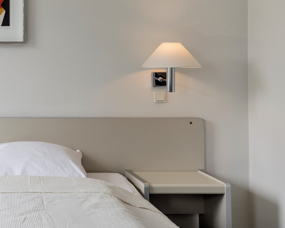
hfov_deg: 26.3
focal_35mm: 66
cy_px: 61
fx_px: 557
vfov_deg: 23.0
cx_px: -34
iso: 200
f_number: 11
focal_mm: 31
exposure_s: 1/20
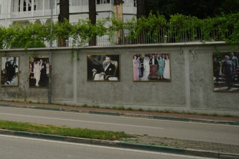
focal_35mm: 52
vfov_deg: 25.4
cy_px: 25
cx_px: 51
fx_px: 345
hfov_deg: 37.0
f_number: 6.3
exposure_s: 1/60
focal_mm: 30
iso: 160
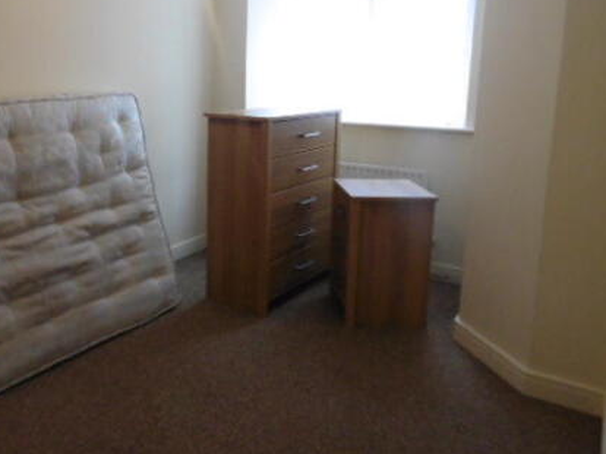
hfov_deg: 57.0
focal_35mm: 31
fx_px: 542
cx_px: 198
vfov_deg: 44.8
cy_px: 157
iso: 400
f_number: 3
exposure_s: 1/60
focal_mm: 4
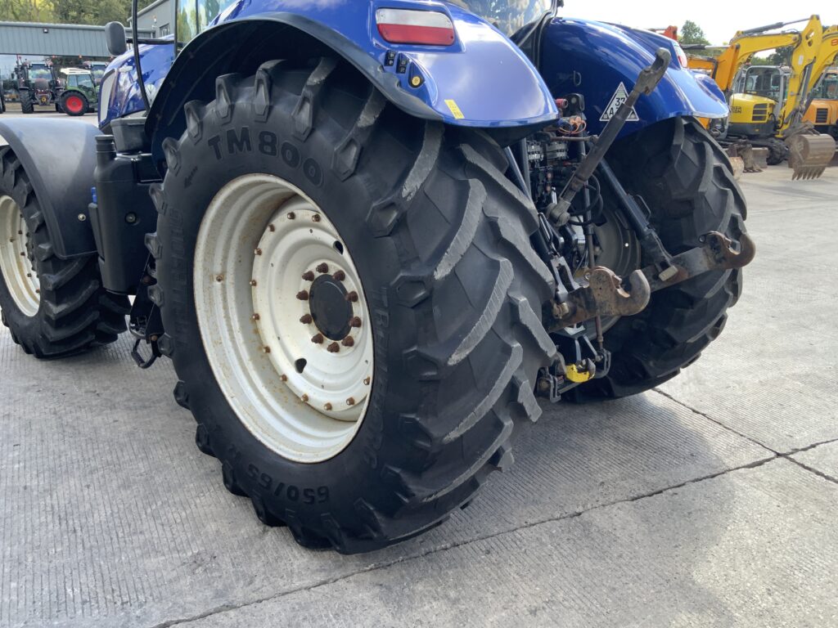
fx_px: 702
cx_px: 419
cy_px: 314
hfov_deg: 61.7
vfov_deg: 48.2
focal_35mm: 29
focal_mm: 3
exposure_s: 1/196
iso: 16
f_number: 1.8
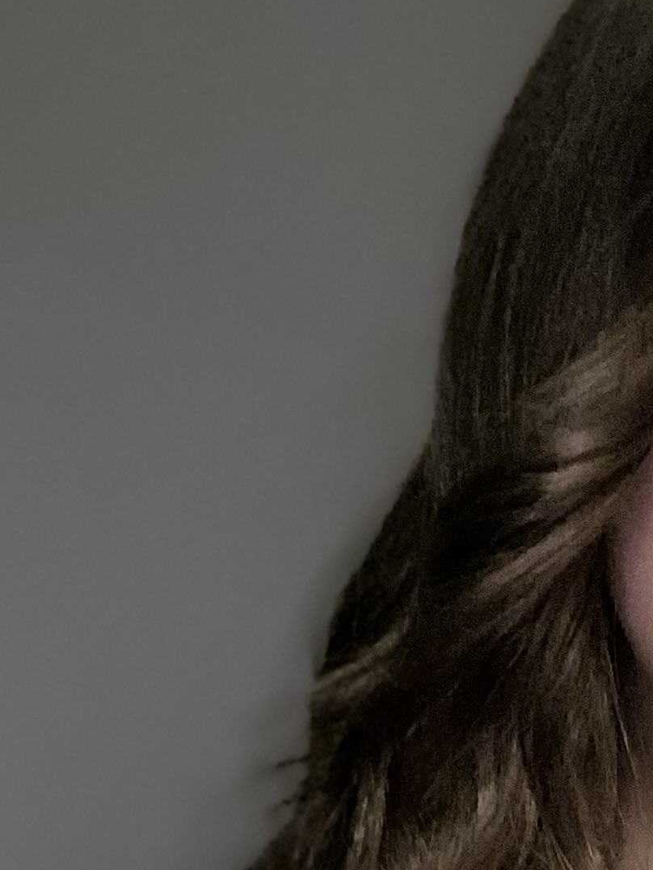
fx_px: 2163
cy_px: 914
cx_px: 794
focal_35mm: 86
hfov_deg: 16.4
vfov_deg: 21.8
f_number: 2.2
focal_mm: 2.71
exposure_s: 1/27
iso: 400
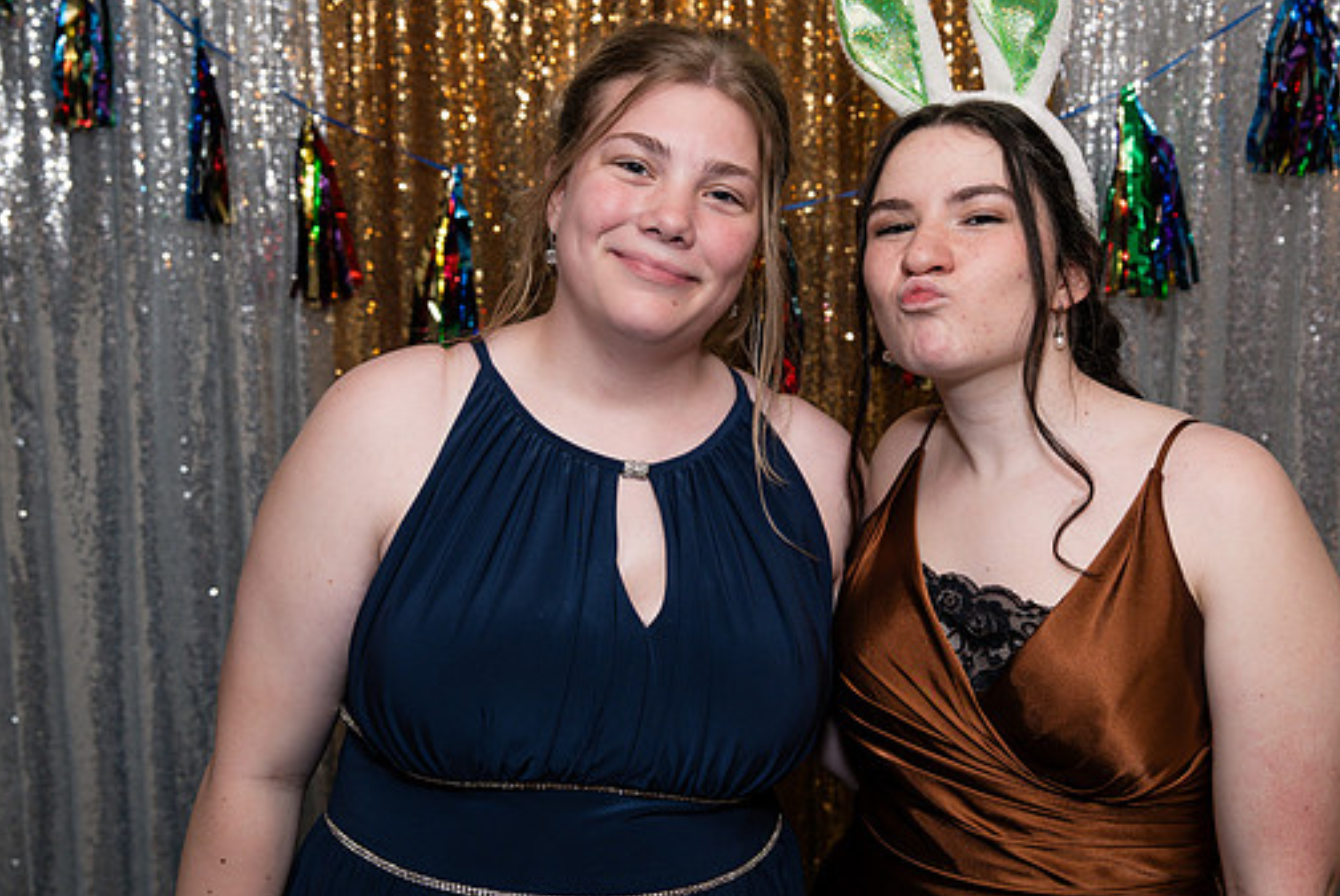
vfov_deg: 29.3
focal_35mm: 46
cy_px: 413
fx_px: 1714
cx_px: 758
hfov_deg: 42.6
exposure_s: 1/250
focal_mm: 40
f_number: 4
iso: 400
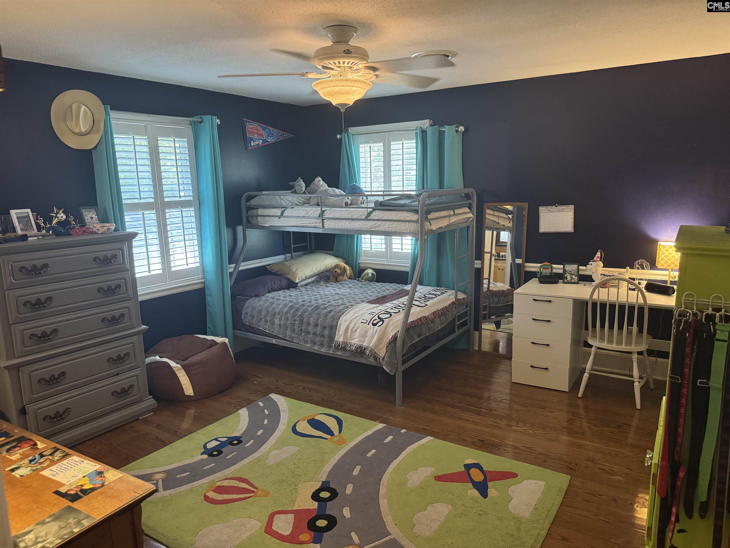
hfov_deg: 71.6
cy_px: 274
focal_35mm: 24
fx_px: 506
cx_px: 365
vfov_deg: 56.8
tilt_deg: -10.6
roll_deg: +1.3
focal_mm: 6.76
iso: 640
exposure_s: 1/40
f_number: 1.78
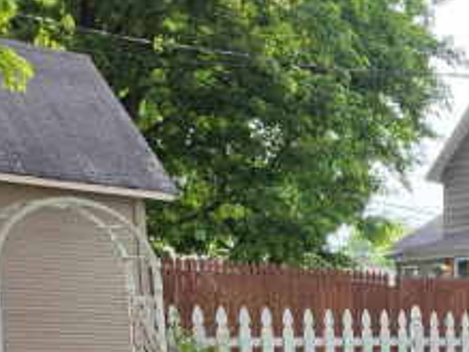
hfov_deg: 23.3
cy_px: 519
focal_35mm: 70
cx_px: 671
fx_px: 948
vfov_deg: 18.7
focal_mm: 6.25
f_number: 1.7
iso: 32
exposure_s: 1/359
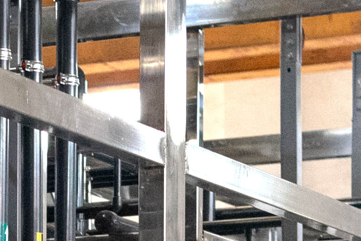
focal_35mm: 268
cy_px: 557
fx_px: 2687
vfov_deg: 5.0
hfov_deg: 7.4
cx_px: -347
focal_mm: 35
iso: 5000
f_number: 4
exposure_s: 1/100
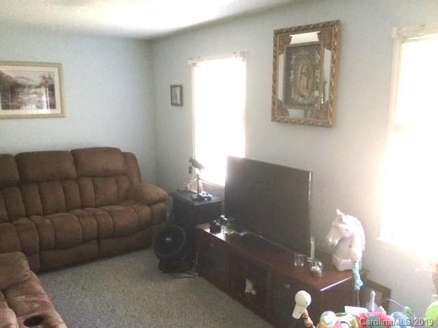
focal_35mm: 31
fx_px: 392
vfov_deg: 45.4
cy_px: 164
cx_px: 219
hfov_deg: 58.4
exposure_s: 1/30
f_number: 2.4
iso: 160
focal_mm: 3.3
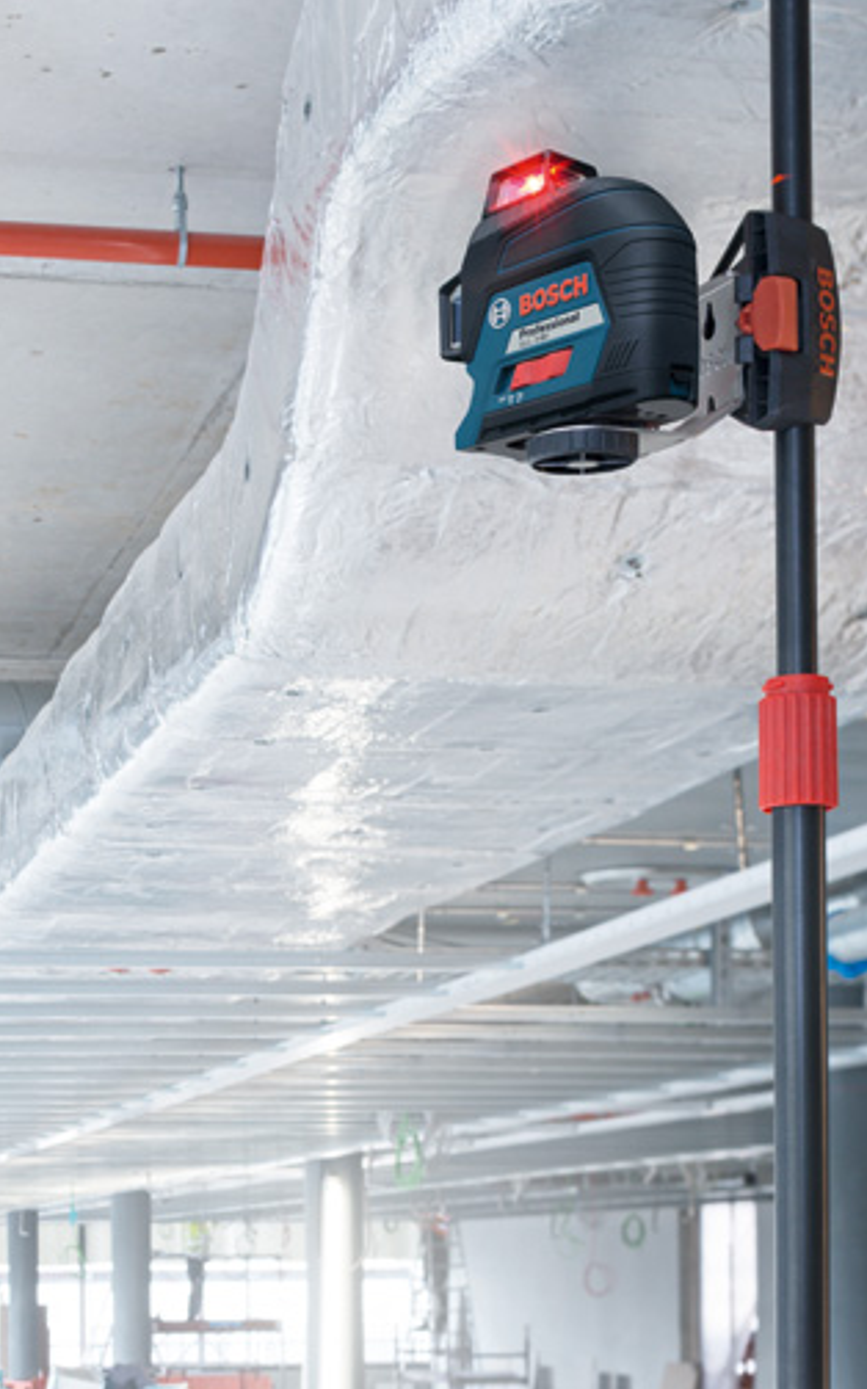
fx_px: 2762
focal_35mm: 73
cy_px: 668
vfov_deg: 28.2
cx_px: 77
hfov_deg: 17.6
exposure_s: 1/15
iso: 640
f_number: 10
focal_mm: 45
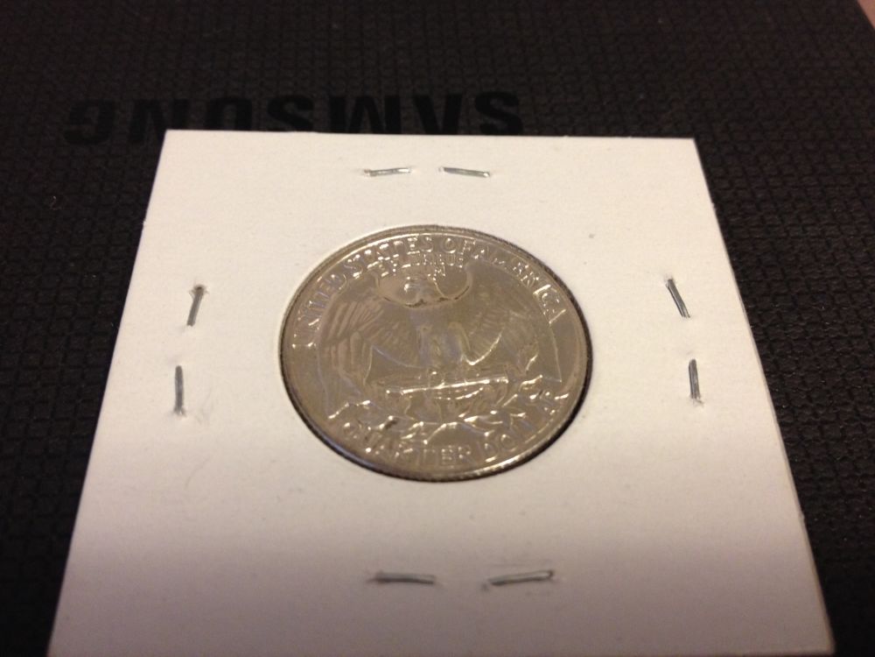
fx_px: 885
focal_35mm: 35
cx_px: 438
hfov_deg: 52.6
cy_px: 328
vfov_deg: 40.7
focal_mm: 4.28
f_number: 2.4
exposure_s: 1/20
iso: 200
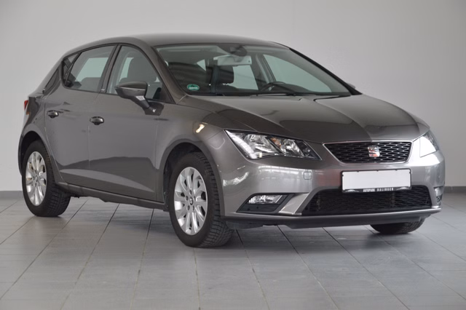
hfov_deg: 20.6
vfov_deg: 13.8
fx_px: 1281
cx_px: 233
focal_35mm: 99
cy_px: 155
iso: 560
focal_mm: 66
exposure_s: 1/60
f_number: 5.3
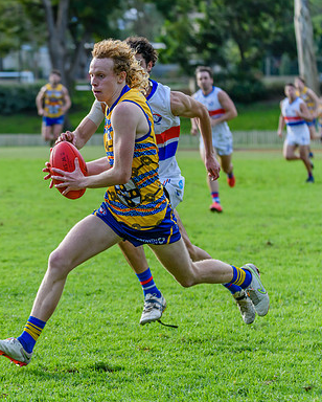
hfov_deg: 6.9
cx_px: 89
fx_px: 2664
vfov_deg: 8.6
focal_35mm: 224
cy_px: 202
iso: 1600
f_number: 5
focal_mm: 150
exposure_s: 1/1600
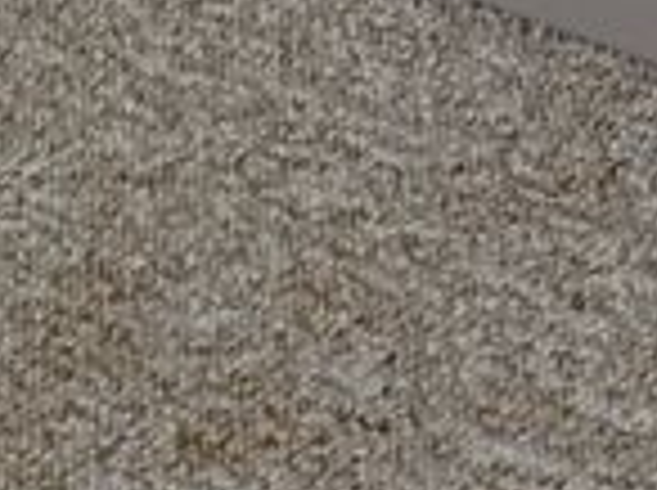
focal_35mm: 192
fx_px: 3638
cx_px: 135
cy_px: -1106
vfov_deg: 6.8
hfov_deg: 10.3
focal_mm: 4.7
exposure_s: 1/50
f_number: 1.79
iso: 150
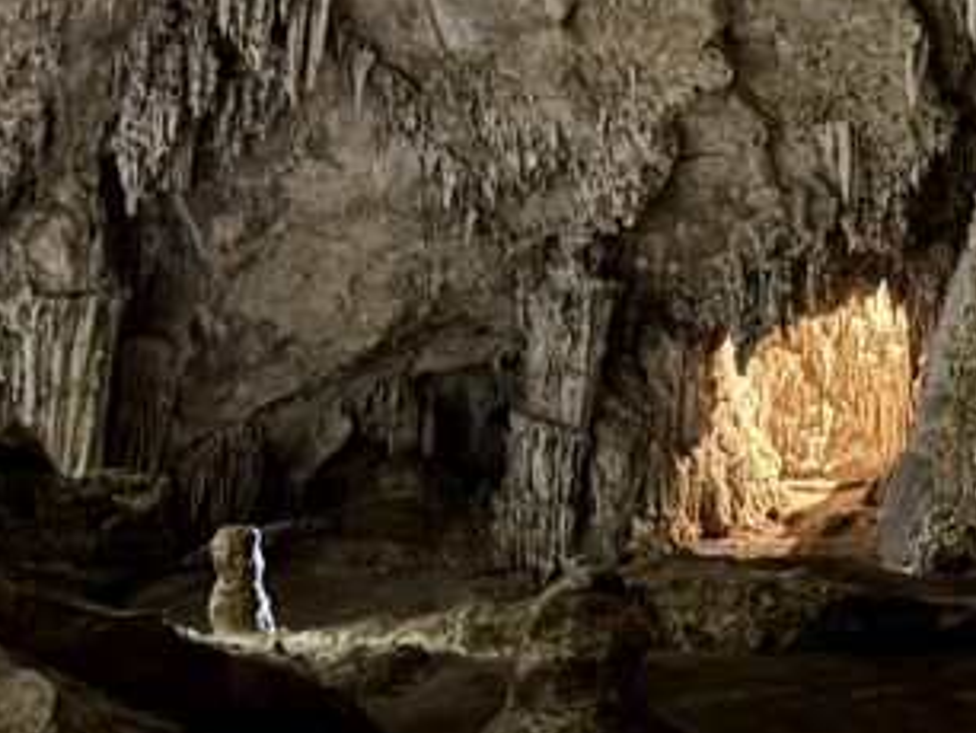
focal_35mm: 87
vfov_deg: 15.9
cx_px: 1260
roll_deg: +0.1
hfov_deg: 20.6
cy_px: -287
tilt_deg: +7.9
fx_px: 2455
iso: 800
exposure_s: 1/9
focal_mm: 5.96
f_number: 1.6
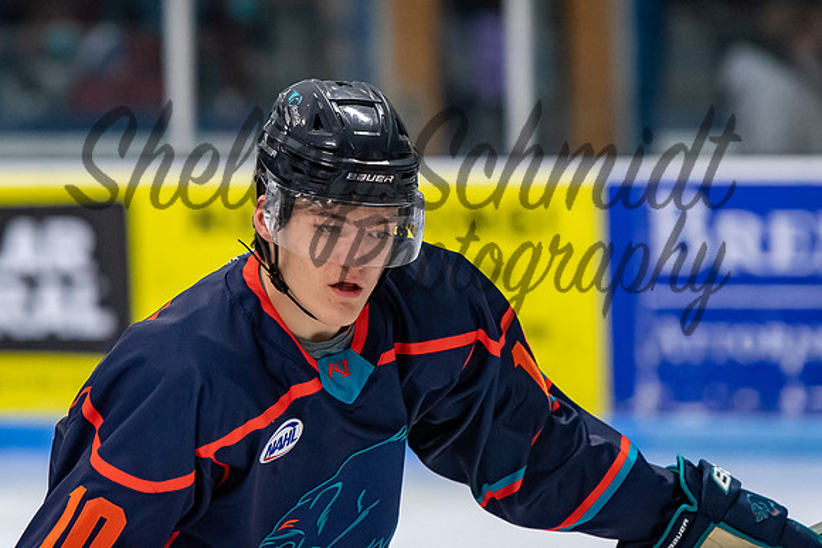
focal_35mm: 395
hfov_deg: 5.2
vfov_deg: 3.5
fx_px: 9021
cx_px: 356
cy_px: 168
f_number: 3.2
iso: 2000
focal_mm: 190
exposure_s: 1/800
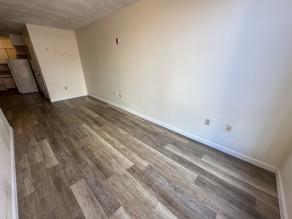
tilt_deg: -21.3
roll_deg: -0.9
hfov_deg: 102.1
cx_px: 146
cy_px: 110
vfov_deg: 85.7
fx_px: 118
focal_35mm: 14
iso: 80
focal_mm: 2.22
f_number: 2.2
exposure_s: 1/120
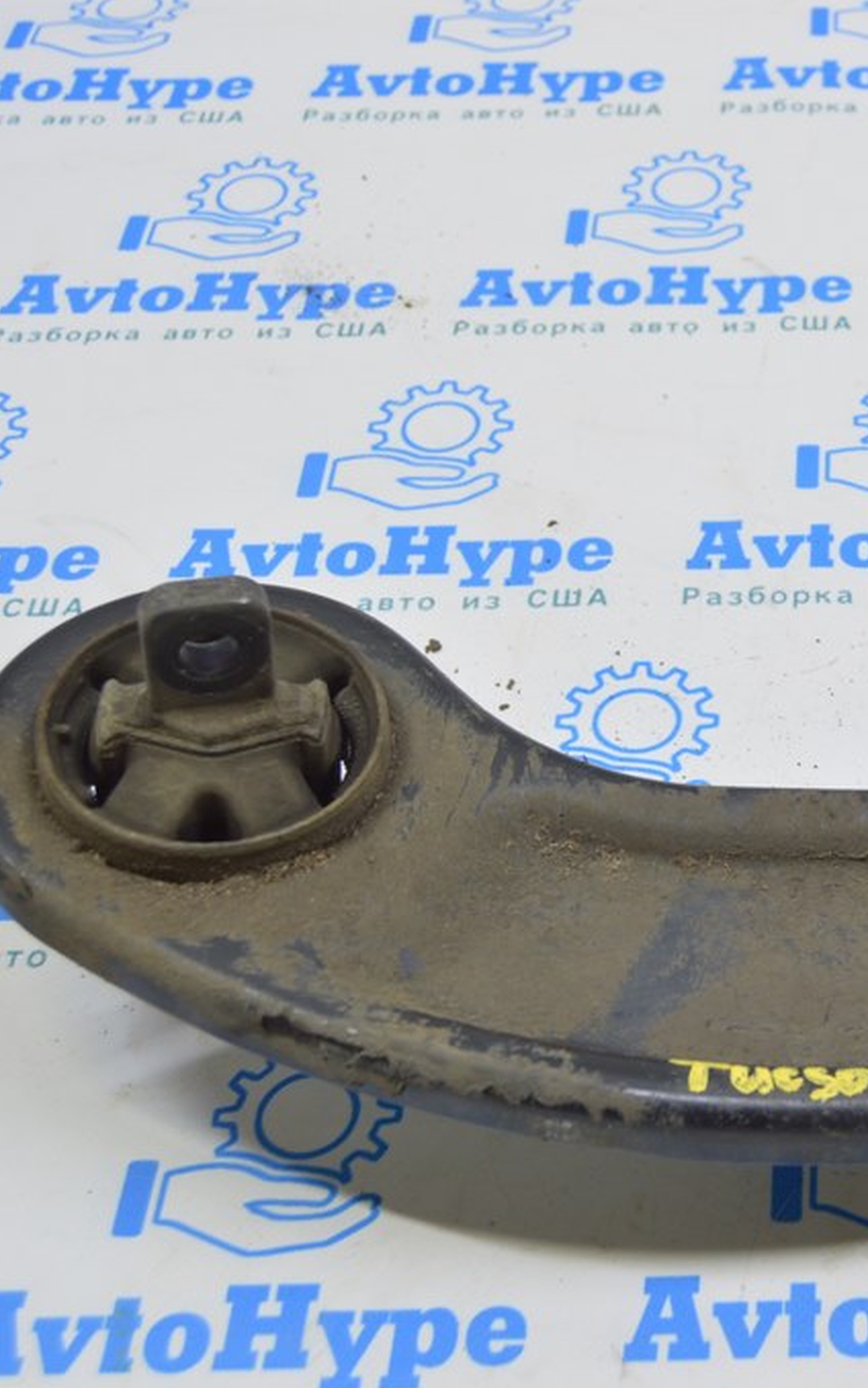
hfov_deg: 20.6
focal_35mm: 60
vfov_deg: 34.0
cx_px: 950
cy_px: 695
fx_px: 2270
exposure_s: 1/20
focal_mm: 26
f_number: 5.6
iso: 400
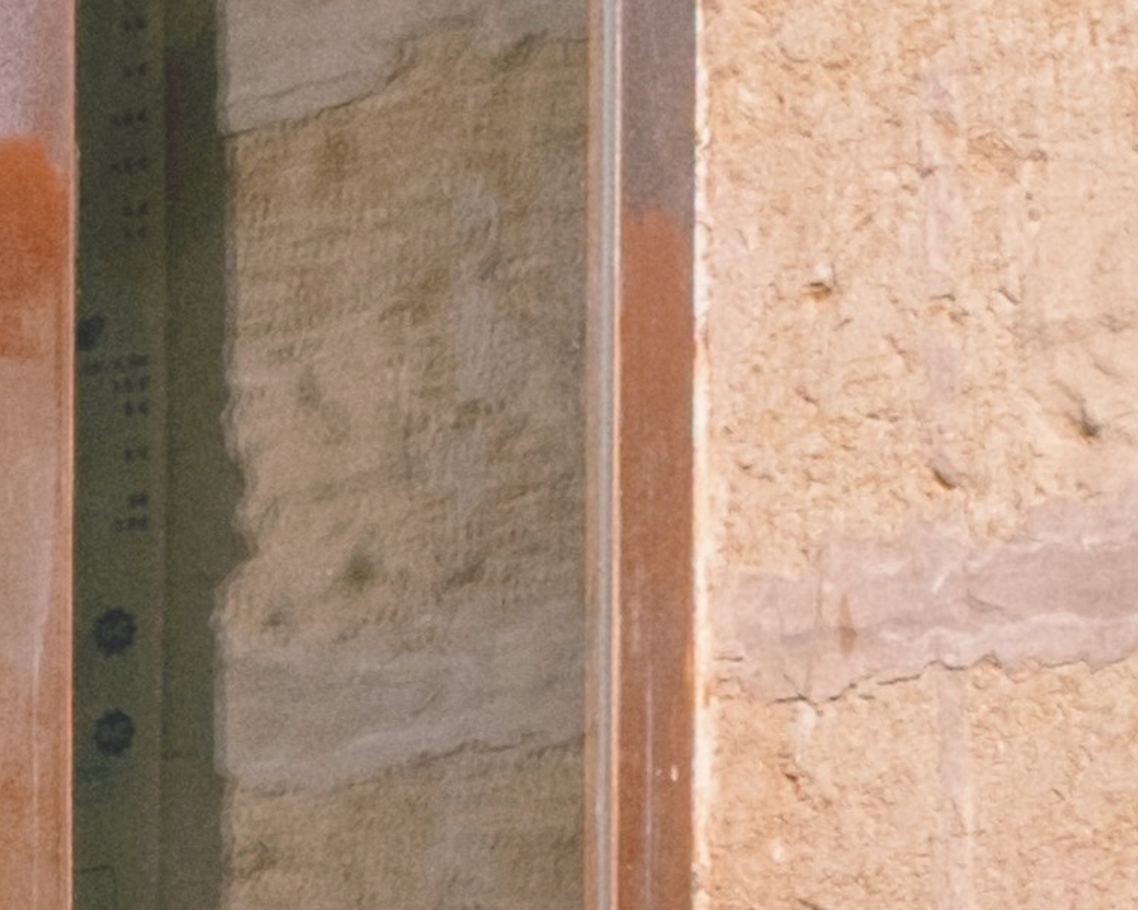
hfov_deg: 7.1
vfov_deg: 5.7
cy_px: 2587
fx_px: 8622
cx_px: -1553
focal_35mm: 256
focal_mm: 21.7
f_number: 5.6
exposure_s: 1/900
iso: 500
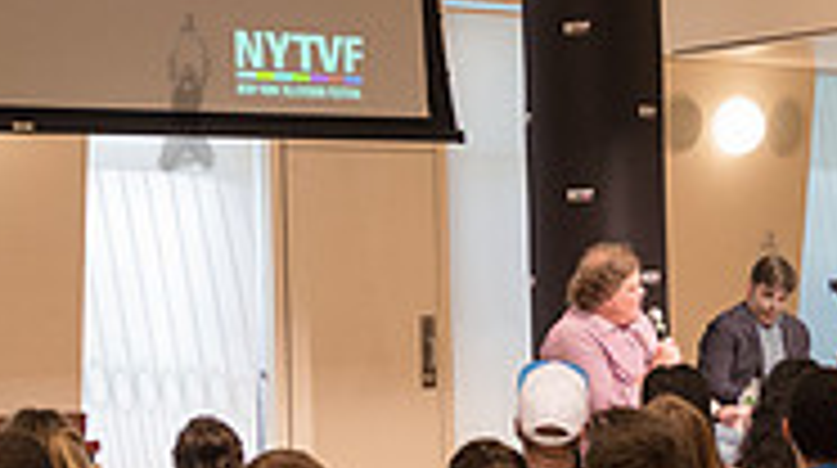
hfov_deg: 21.9
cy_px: 308
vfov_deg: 12.7
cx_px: 765
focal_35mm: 95
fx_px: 2105
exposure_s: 1/200
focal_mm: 29
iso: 2500
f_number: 4
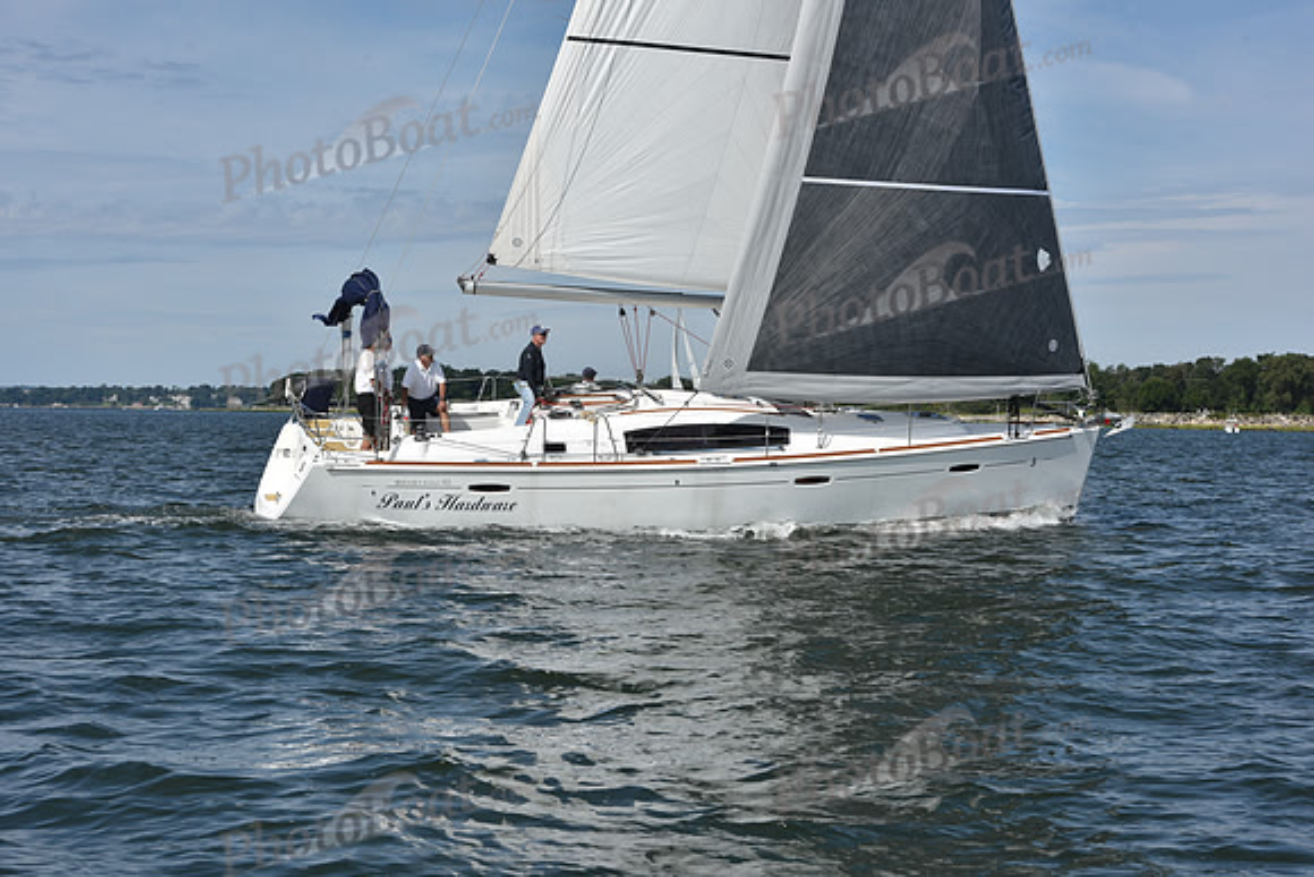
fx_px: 2555
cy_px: 438
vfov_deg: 19.5
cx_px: 657
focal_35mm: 70
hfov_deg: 28.8
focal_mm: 70
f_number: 11
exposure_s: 1/1000
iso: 320
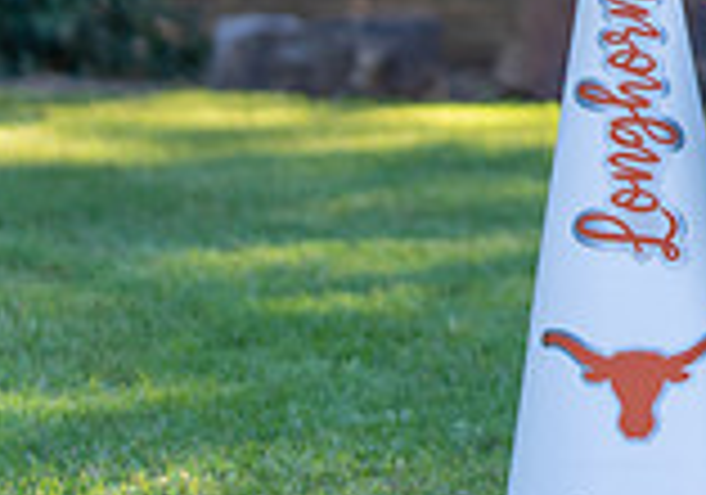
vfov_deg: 5.2
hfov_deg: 7.3
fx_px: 5399
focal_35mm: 271
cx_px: 1102
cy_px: -225
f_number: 2.8
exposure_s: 1/320
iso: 200
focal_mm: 70
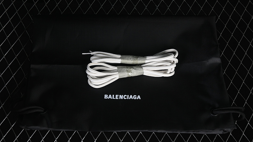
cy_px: 77
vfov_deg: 15.3
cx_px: 127
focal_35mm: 79
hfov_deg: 26.9
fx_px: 530
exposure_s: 1/60
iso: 160
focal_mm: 50
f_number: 6.3
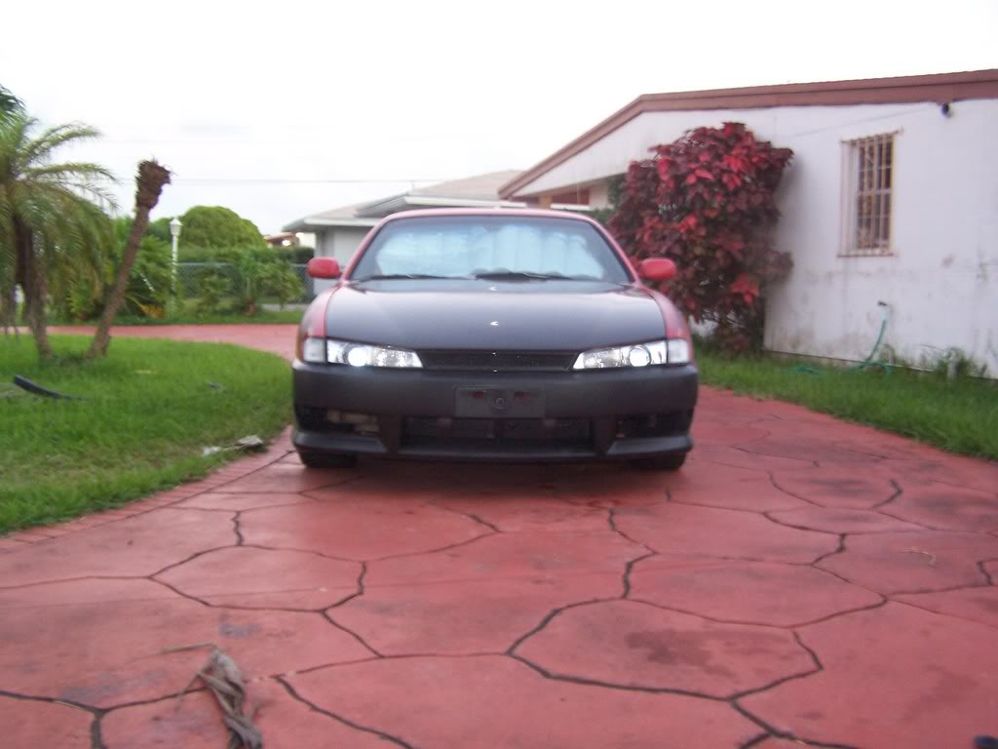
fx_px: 1096
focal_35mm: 38
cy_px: 374
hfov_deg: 49.0
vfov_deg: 37.7
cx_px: 499
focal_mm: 6.3
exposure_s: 1/8
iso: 140
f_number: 2.8
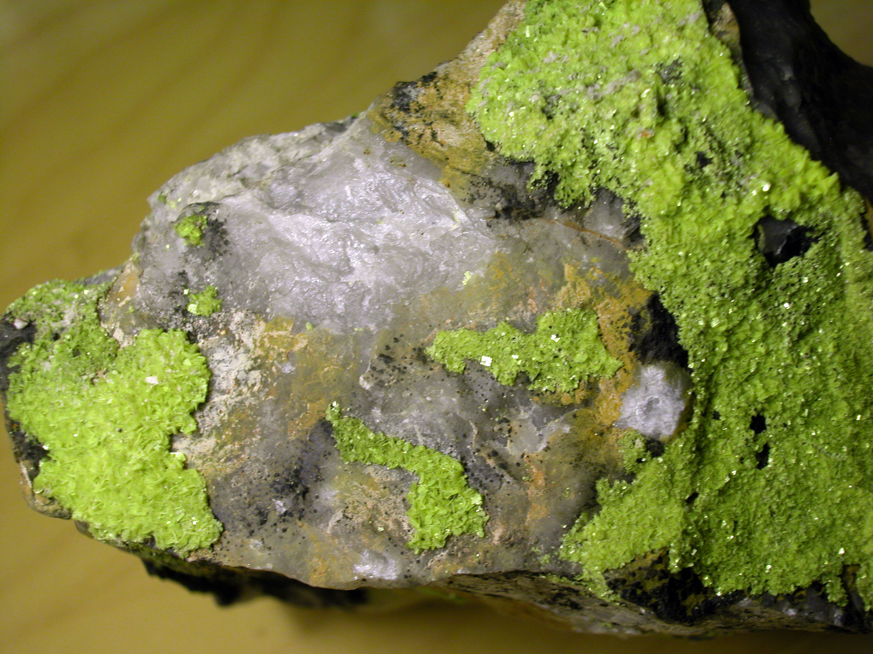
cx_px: 436
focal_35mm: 59
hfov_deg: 32.7
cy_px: 327
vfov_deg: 24.8
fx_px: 1488
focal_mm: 14.9
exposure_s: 1/11.7
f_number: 4.3
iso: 100
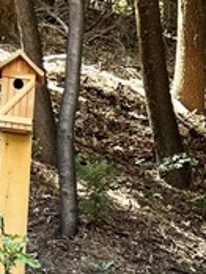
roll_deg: -3.0
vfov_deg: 11.8
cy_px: 501
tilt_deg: -1.4
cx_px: 225
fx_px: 1211
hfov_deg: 9.6
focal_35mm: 153
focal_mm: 5.1
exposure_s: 1/121
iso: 64
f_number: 1.6
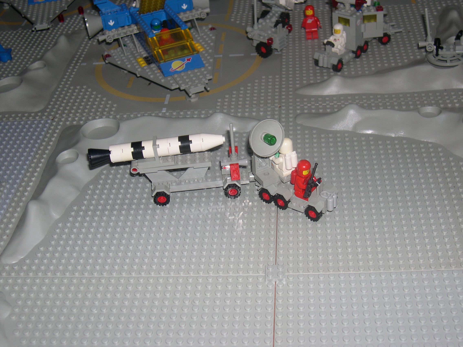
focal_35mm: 52
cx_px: 232
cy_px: 174
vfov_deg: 28.0
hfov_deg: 36.8
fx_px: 696
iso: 100
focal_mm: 11.1
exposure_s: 1/60
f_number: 3.2
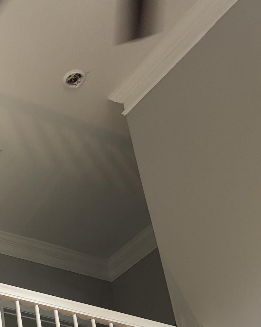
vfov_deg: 24.6
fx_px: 715
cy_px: 324
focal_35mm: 74
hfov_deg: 18.7
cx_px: -111
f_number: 1.6
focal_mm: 5.96
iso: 100
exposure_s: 1/41
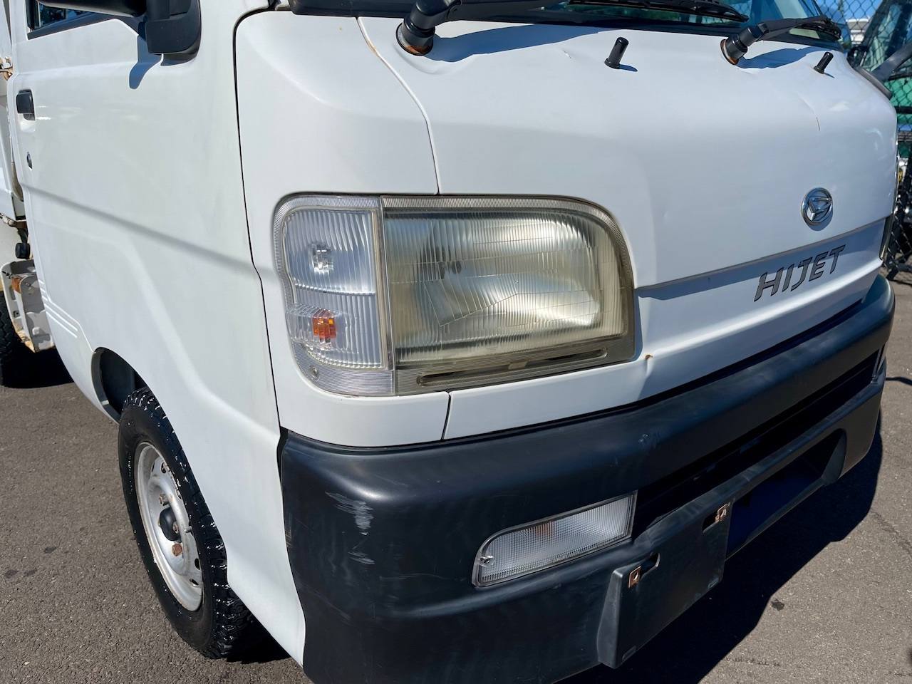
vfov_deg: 54.9
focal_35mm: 25
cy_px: 342
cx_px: 456
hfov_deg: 69.4
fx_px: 659
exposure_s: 1/8547
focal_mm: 5.1
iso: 32
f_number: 1.6
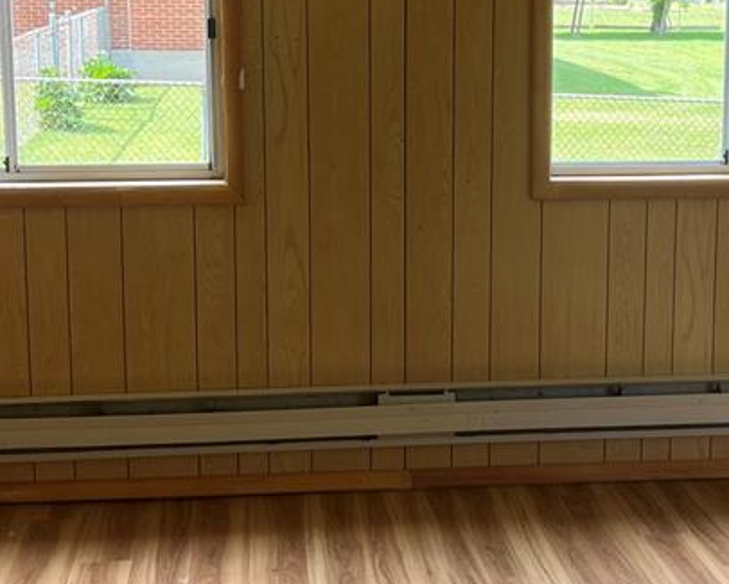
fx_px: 1381
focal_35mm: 64
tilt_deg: -9.8
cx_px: 429
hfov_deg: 29.5
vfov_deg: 23.7
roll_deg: +0.1
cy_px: 180
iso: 64
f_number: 1.6
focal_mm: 5.1
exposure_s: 1/164
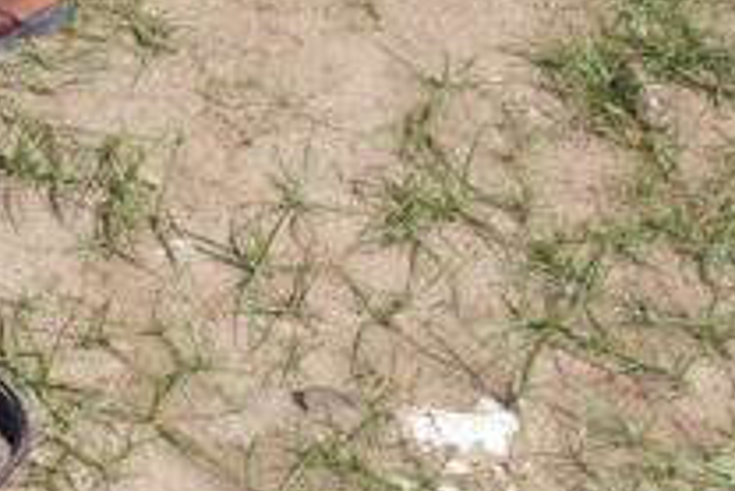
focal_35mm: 118
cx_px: -488
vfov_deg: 10.9
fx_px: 2411
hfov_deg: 15.5
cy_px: -397
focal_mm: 9.4
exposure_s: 1/125
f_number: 4
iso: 125
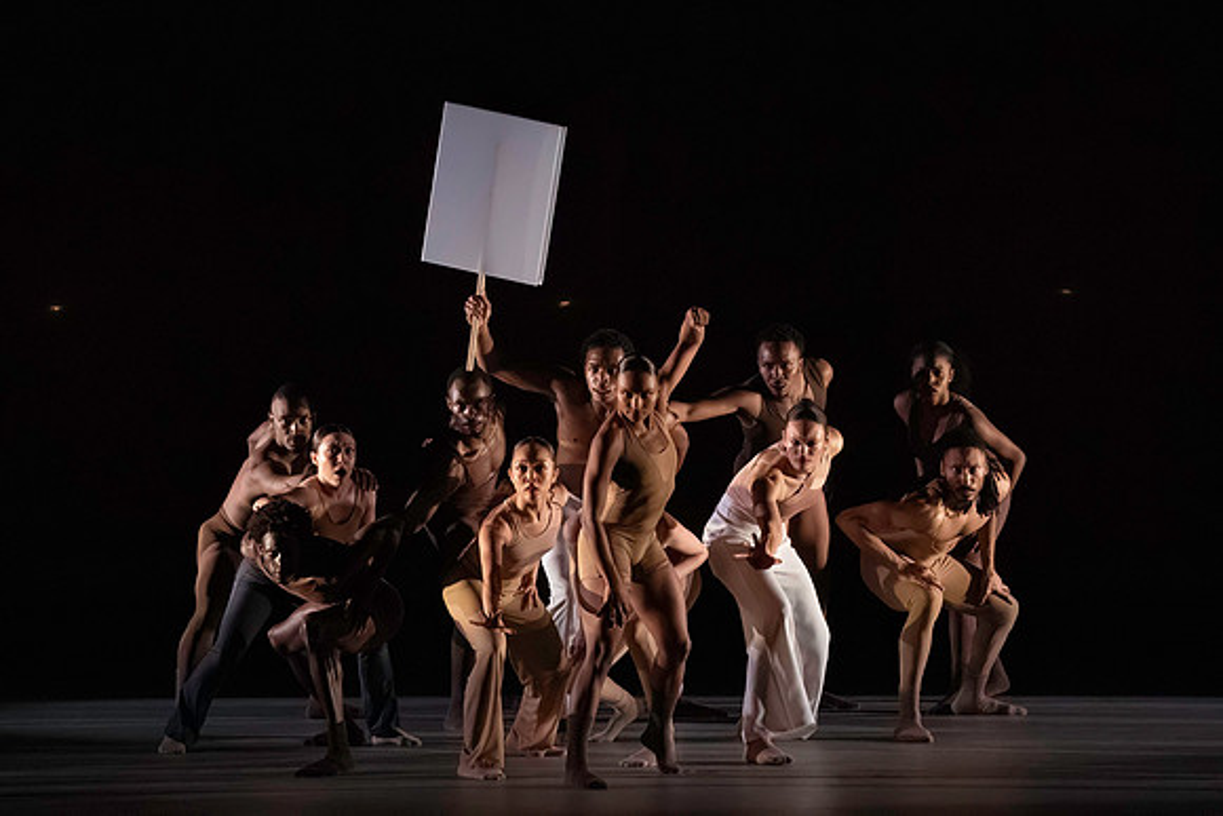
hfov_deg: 7.5
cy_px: 410
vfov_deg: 5.0
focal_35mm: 274
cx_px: 696
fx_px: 9305
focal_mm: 198
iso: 20000
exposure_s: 1/400
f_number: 14
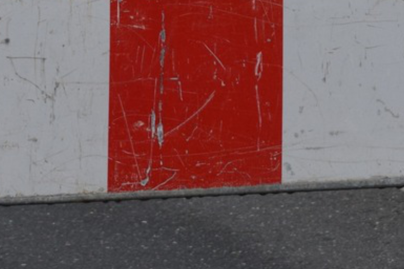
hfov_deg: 4.8
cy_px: -361
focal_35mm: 434
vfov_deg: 3.1
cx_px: 315
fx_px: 4865
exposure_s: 1/25
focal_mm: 55
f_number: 5.6
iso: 3200
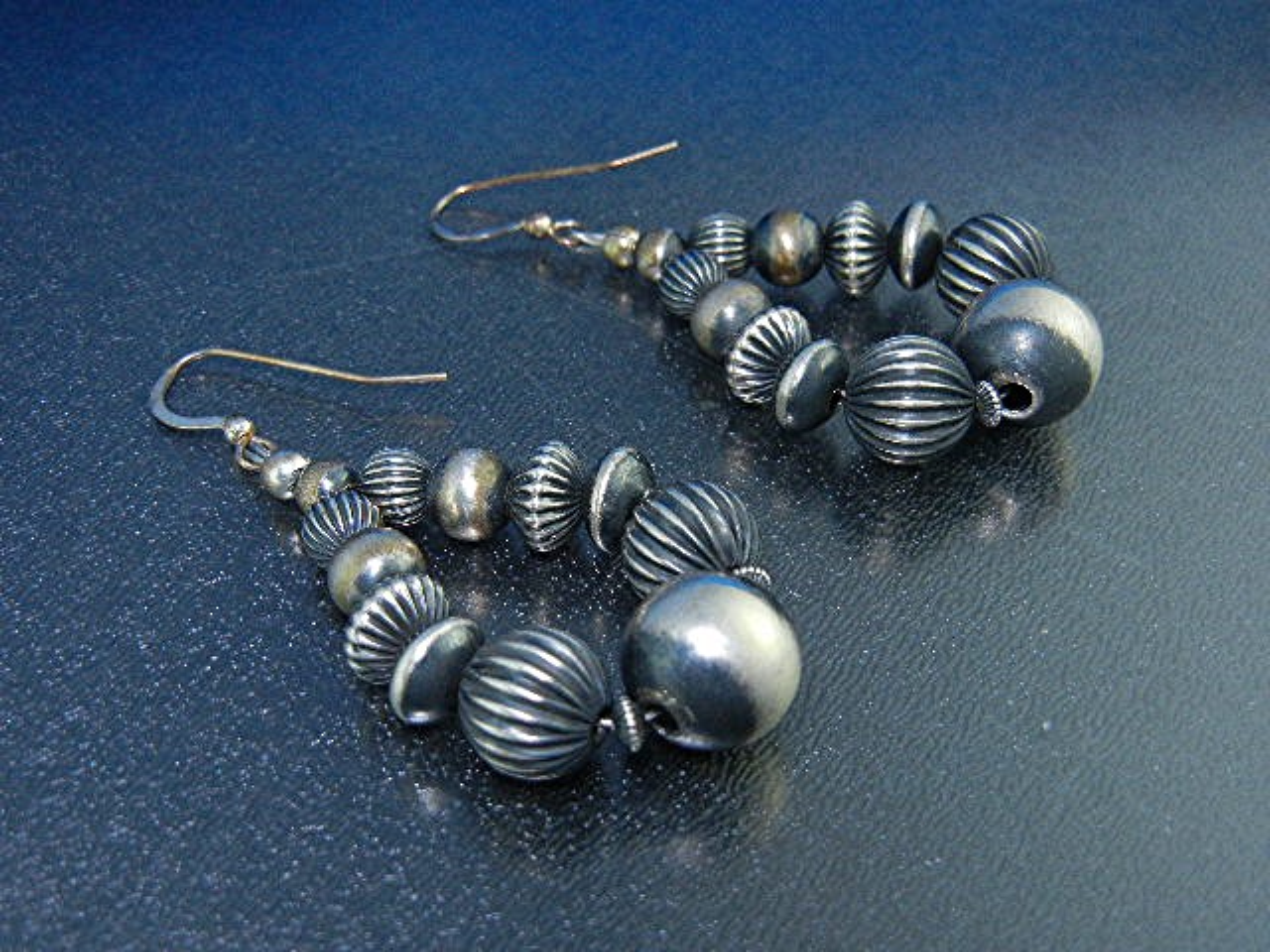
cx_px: 635
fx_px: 1908
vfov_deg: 28.0
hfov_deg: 36.8
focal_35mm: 52
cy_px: 476
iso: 291
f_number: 3.9
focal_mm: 9.3
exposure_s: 1/30
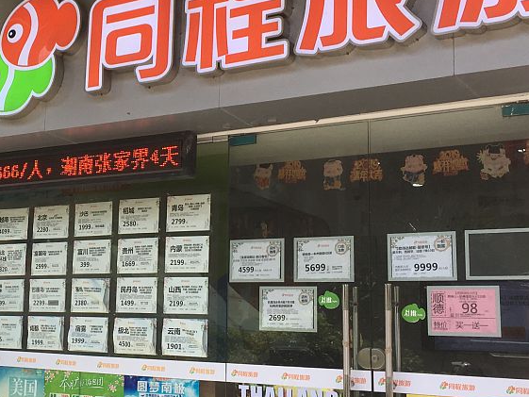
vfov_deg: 23.6
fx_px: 948
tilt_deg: +8.9
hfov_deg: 29.4
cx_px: 20
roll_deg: -3.7
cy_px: 177
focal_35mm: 62
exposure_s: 1/499
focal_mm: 4.15
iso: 25
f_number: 2.2
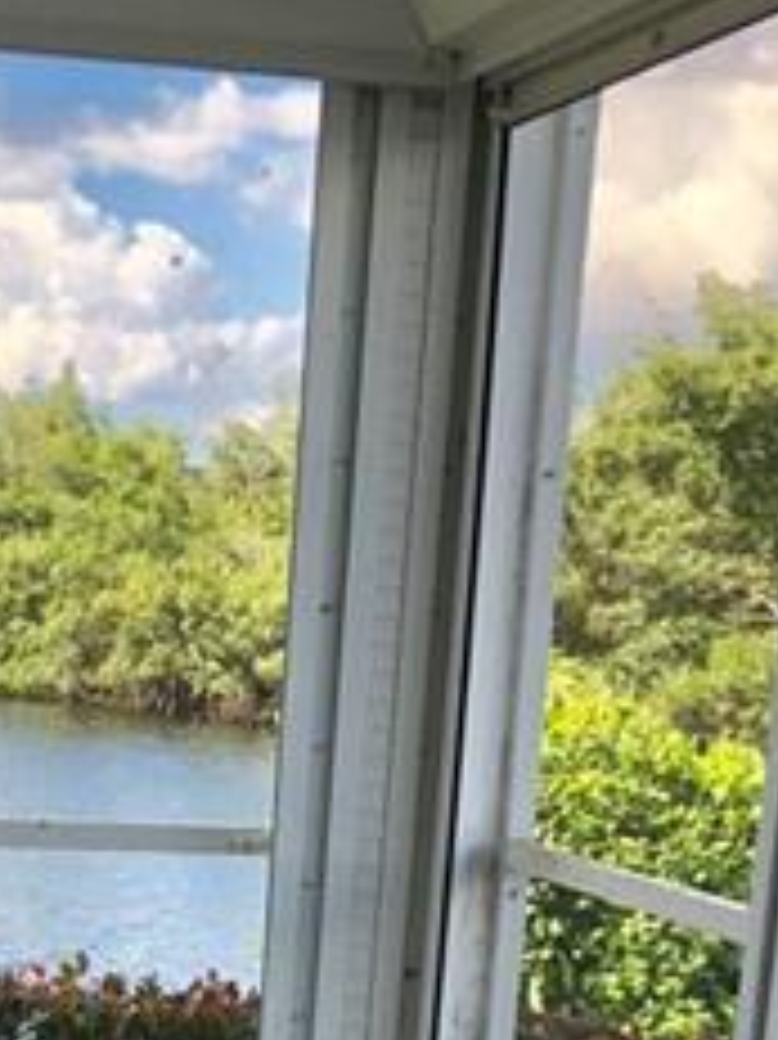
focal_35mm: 93
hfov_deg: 15.7
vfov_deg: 18.6
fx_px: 2789
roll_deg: -2.2
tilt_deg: -17.9
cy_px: 1558
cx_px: 117
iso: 20
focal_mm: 3.99
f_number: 1.8
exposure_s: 1/298
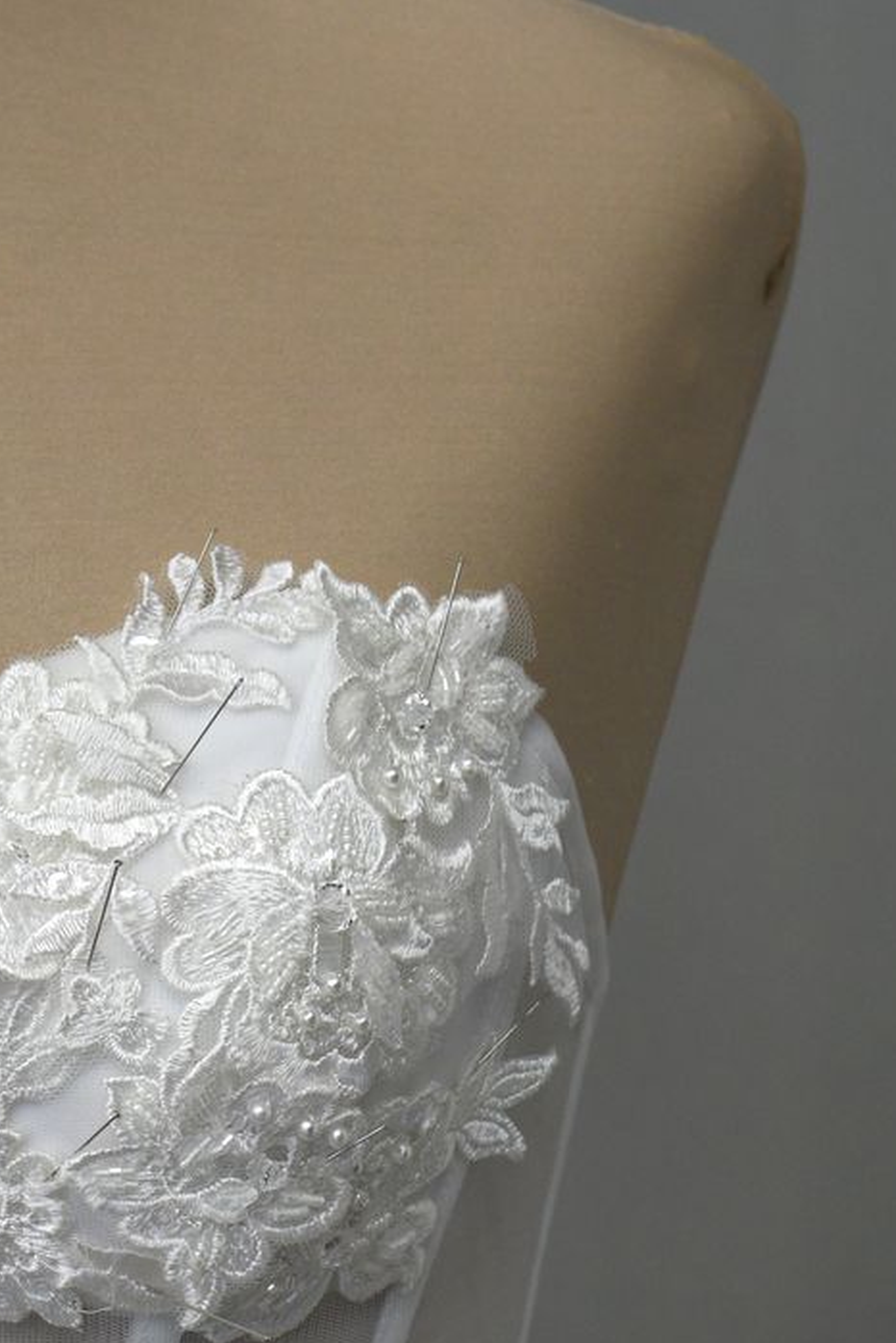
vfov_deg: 14.9
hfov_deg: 10.0
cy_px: 1358
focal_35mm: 135
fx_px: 5050
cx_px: -169
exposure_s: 1/80
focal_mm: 35
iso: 400
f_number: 4.5
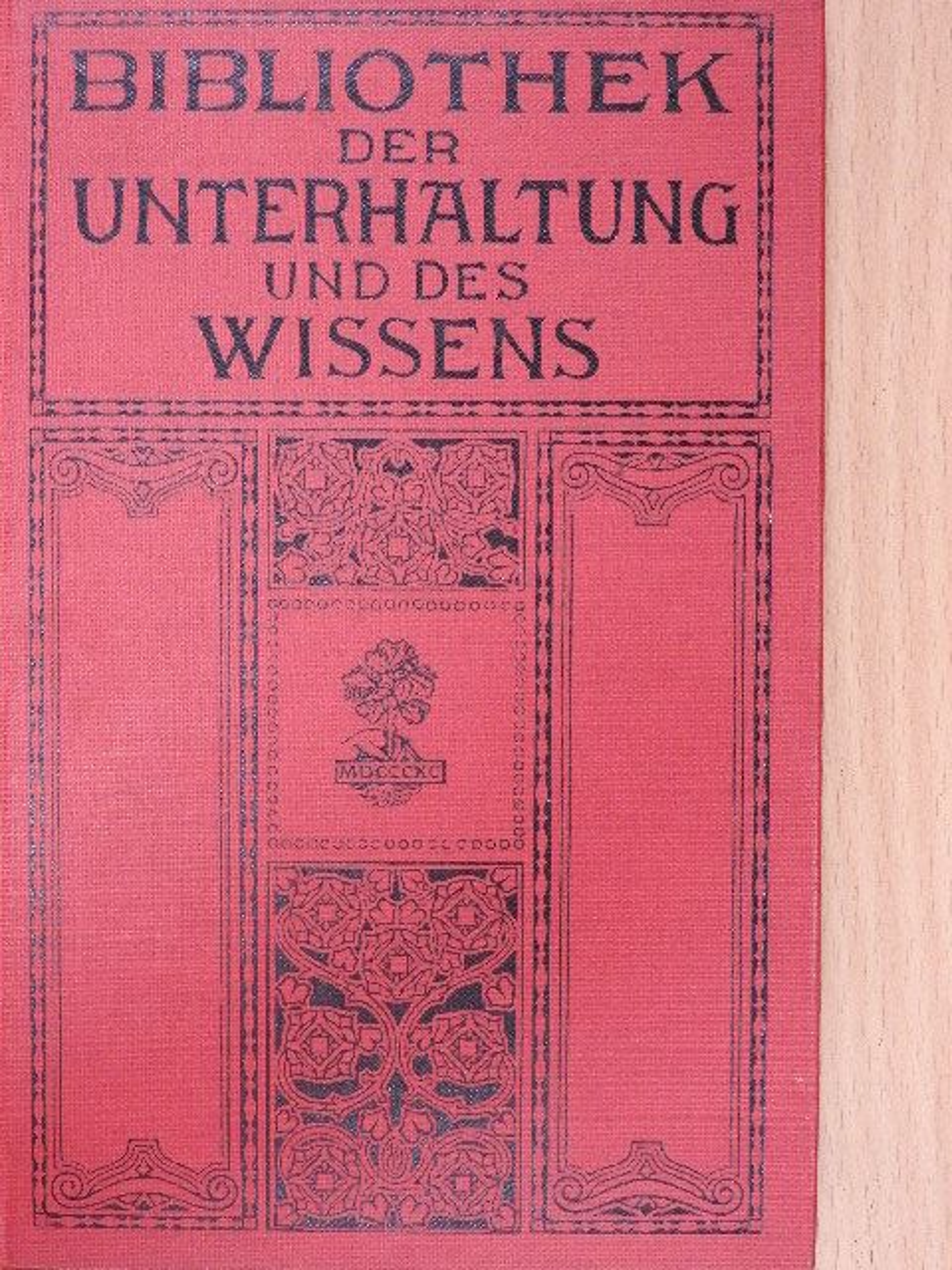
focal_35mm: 85
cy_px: 635
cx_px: 476
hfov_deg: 17.4
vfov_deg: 23.0
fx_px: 3117
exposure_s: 1/25
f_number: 4.5
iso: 400
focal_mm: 15.2
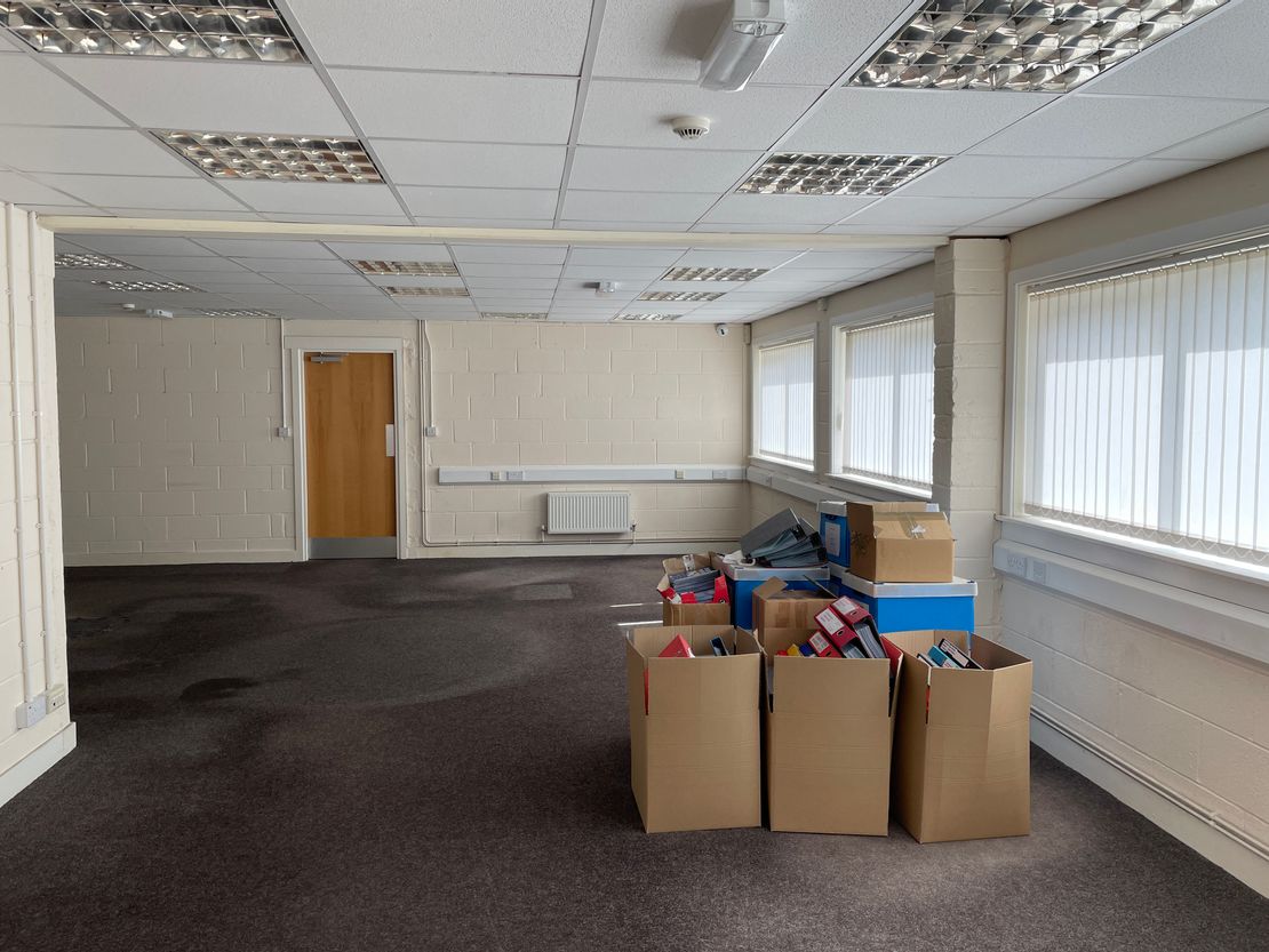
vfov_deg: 53.1
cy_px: 476
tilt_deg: -3.9
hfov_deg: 67.3
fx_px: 953
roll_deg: -0.4
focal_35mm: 26
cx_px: 634
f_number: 1.6
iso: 32
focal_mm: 4.2
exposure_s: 1/397
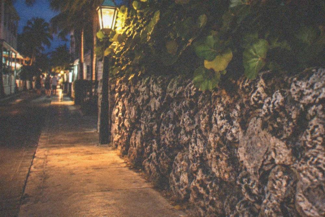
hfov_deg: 48.5
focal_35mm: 40
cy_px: 108
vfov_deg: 33.4
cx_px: 162
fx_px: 361
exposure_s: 1/125
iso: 4000
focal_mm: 40
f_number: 2.8
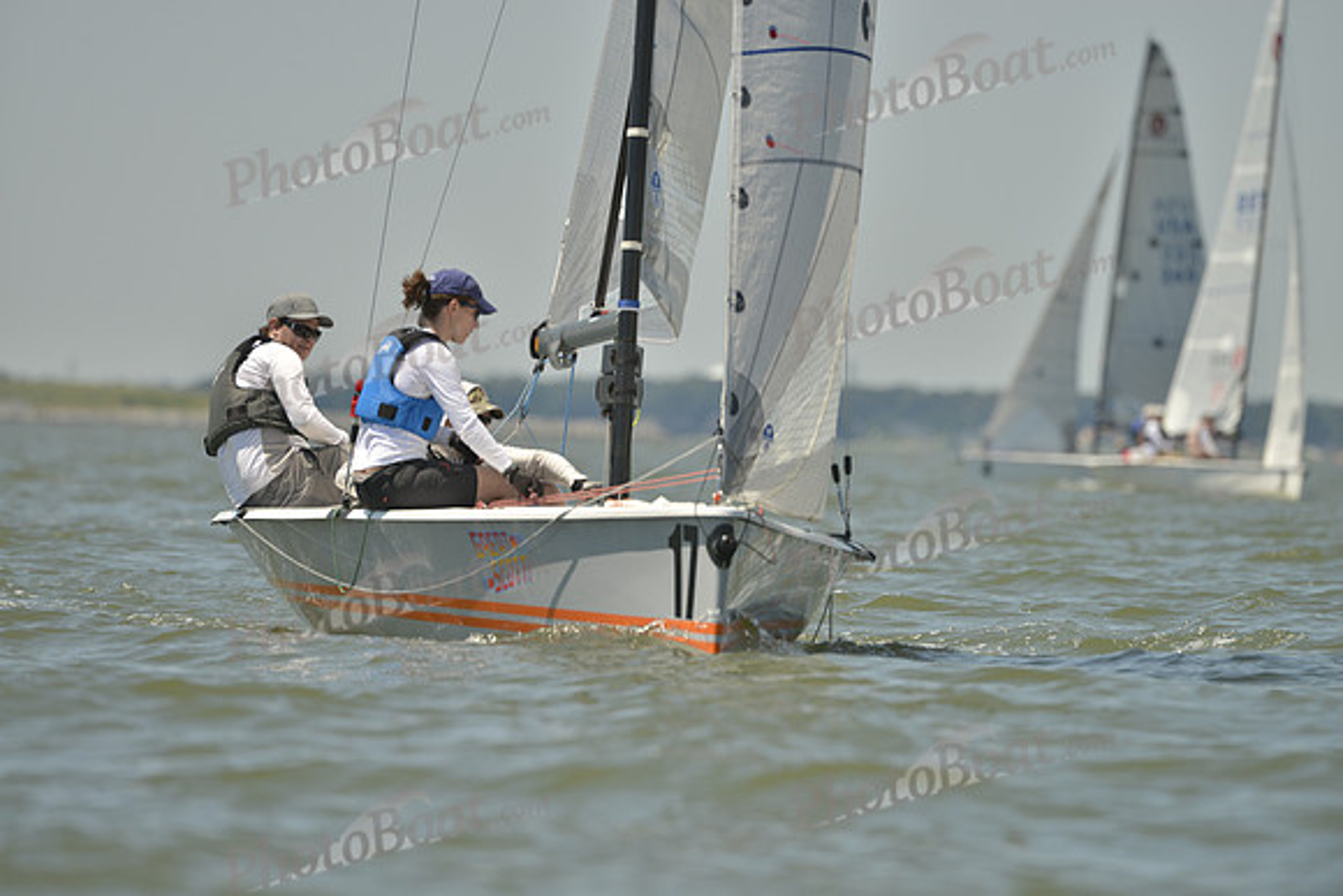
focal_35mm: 400
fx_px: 14925
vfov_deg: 3.4
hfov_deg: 5.2
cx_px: 672
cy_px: 448
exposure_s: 1/1250
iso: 200
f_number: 5.6
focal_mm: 400
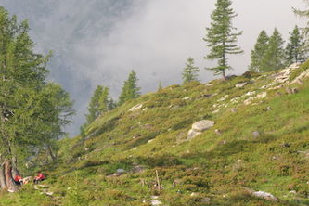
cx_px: 32
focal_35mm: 216
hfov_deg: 9.5
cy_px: 161
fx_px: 1854
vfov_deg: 6.4
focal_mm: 120
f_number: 10
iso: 500
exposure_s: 1/320
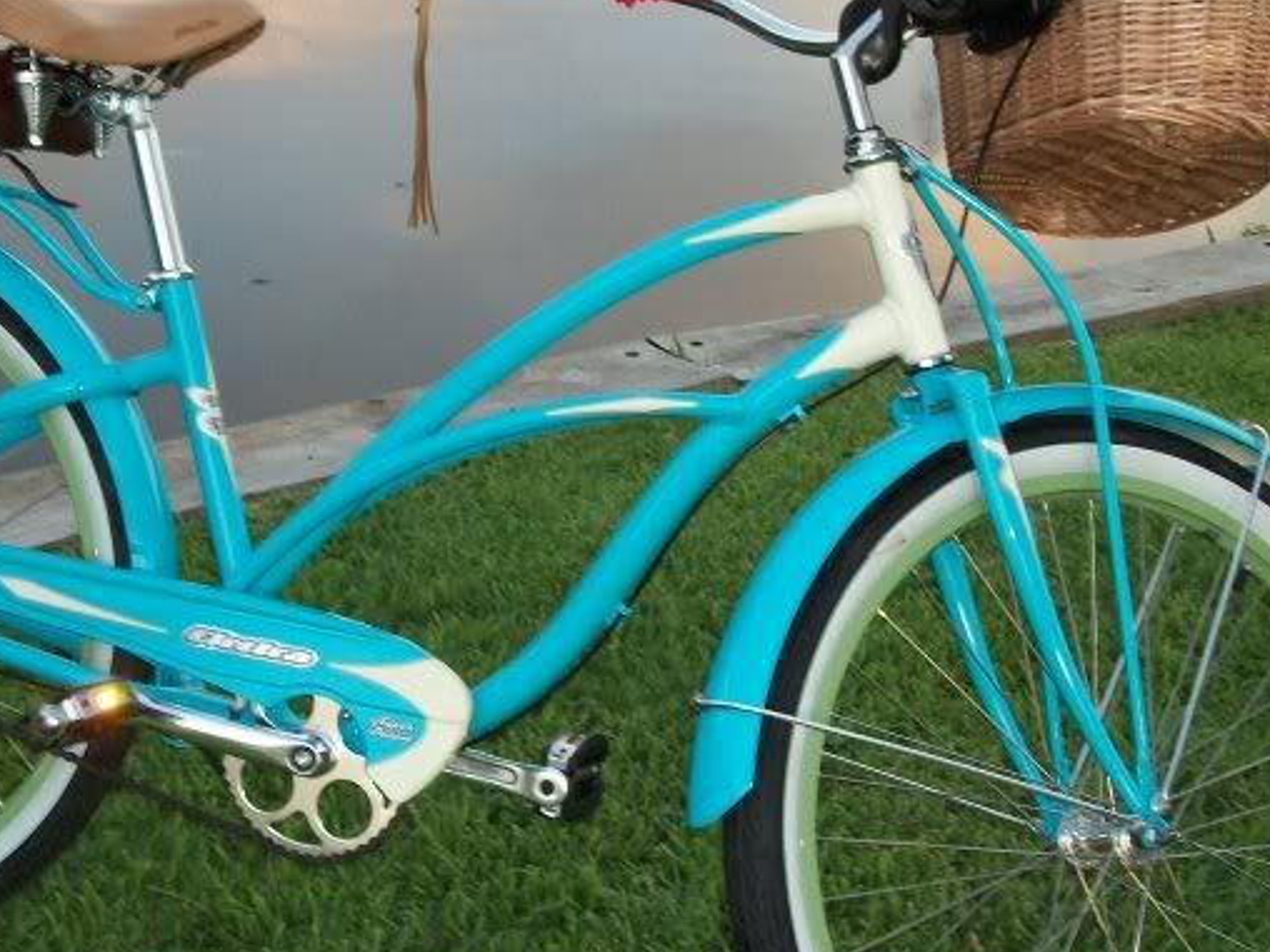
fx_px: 2311
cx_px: 502
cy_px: 410
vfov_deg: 23.3
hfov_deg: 30.6
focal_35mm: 63
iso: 160
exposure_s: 1/40
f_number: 3.2
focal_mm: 7.1
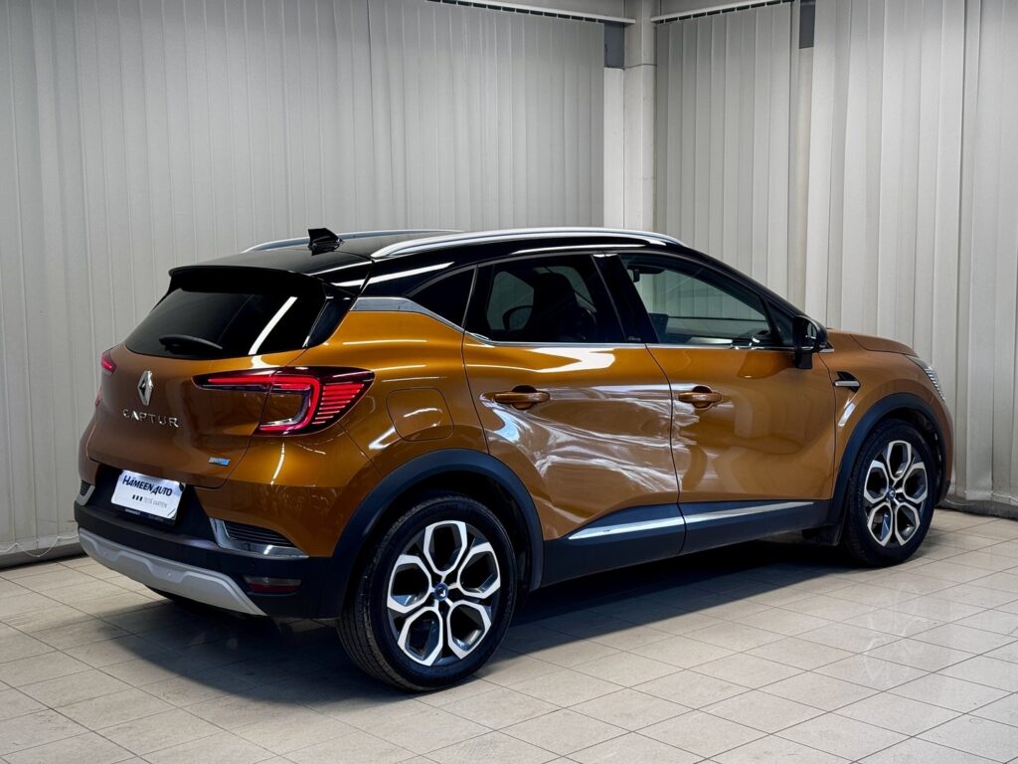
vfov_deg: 30.3
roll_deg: +0.2
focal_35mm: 48
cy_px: 382
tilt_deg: -6.1
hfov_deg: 39.7
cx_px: 509
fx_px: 1412
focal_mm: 6.76
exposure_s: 1/100
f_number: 1.78
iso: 100
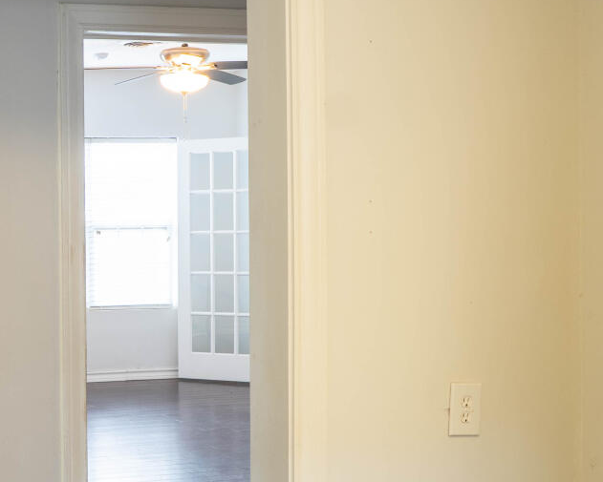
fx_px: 1035
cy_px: 245
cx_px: -126
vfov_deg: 26.2
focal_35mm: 58
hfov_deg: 28.2
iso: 100
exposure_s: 1/25
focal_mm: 13
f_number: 6.3
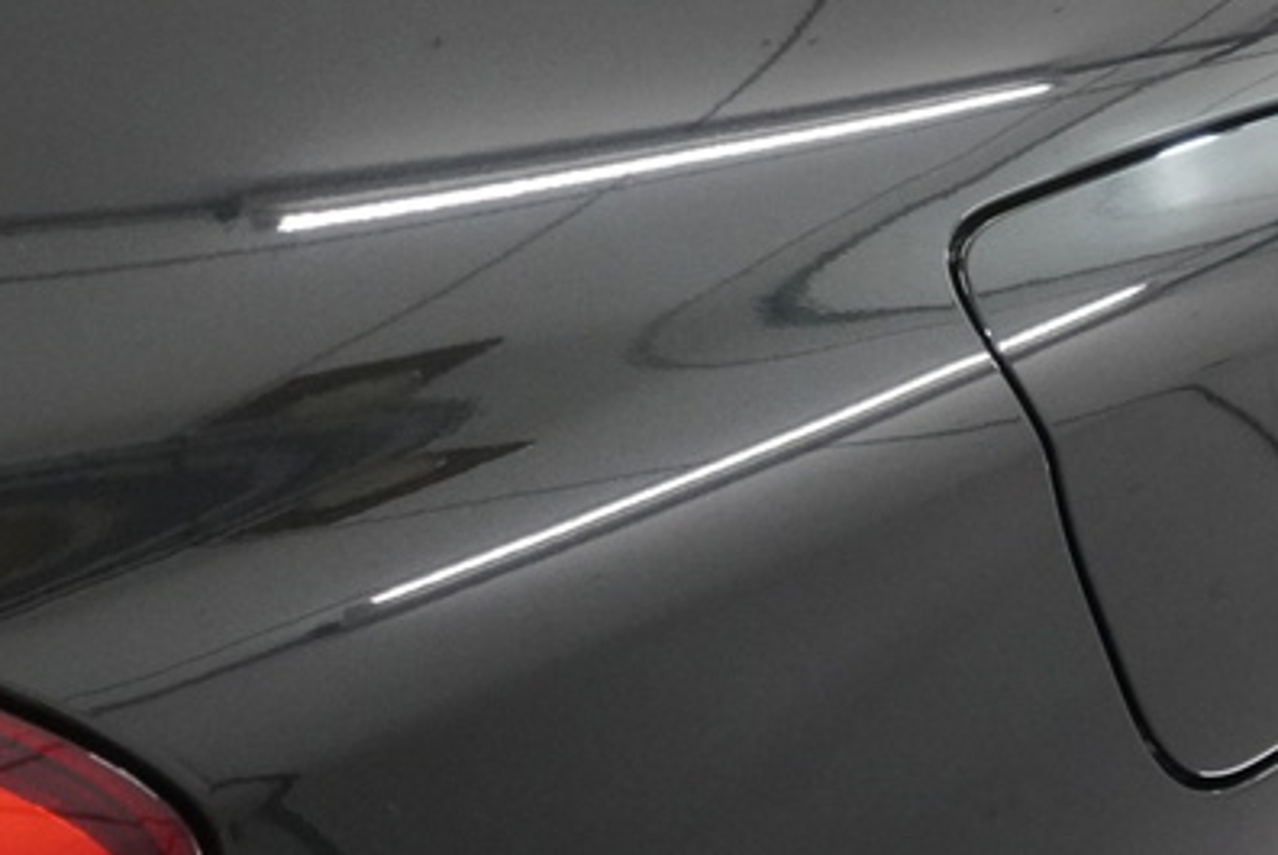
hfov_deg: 34.4
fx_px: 2061
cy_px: -42
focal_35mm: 58
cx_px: 529
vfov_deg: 22.4
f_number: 5.6
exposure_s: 1/100
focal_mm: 16
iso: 3200
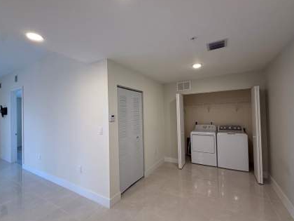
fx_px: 136
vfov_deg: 78.1
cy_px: 111
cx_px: 148
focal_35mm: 16
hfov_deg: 94.5
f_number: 2.2
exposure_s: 1/120
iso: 200
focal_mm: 2.22
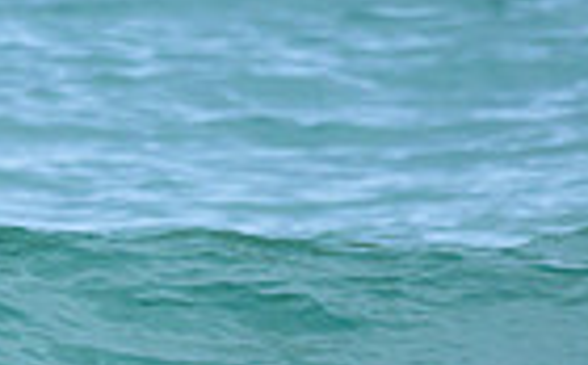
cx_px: -170
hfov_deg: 0.5
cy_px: 330
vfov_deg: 0.3
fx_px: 74412
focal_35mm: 4651
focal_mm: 800
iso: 400
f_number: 6.3
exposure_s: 1/2000
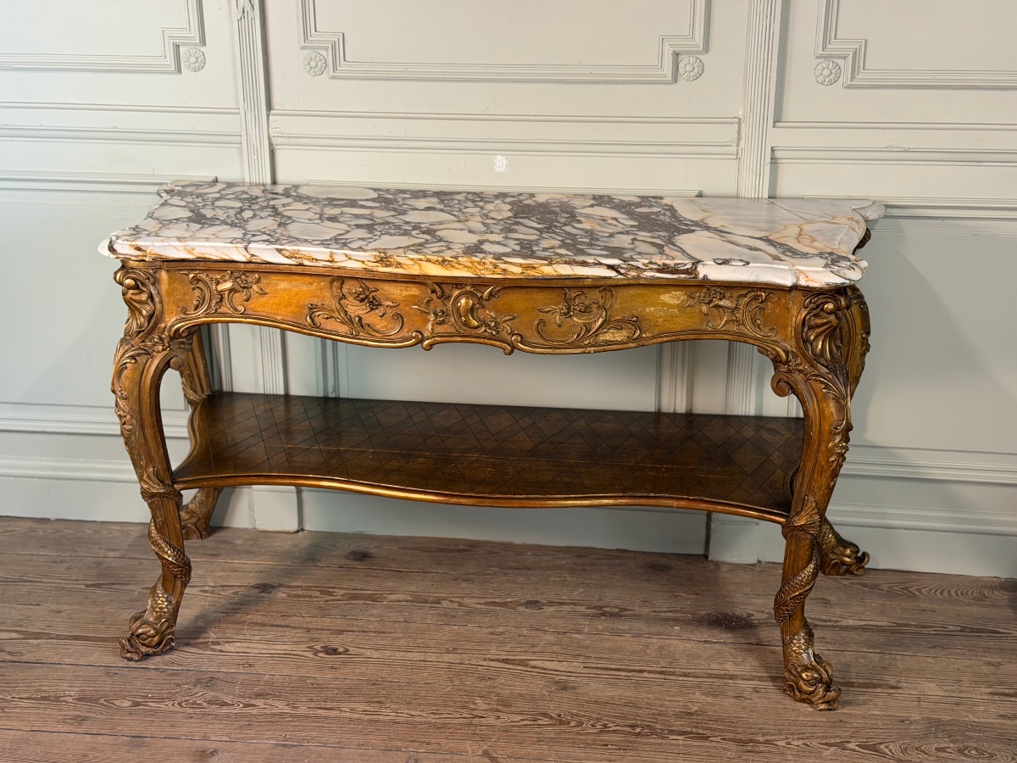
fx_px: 1410
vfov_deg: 30.3
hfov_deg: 39.7
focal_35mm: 48
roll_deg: +0.6
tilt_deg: -18.2
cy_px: 382
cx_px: 508
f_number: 1.78
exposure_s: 1/50
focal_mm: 6.76
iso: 160
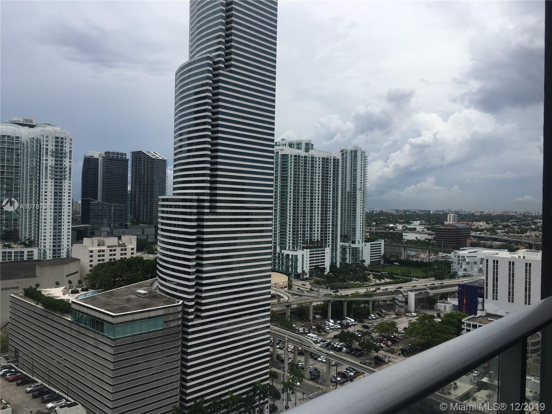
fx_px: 462
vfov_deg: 48.2
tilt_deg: +1.5
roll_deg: -1.1
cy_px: 207
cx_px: 276
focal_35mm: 29
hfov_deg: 61.7
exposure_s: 1/2959
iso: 25
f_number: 2.2
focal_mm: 4.15
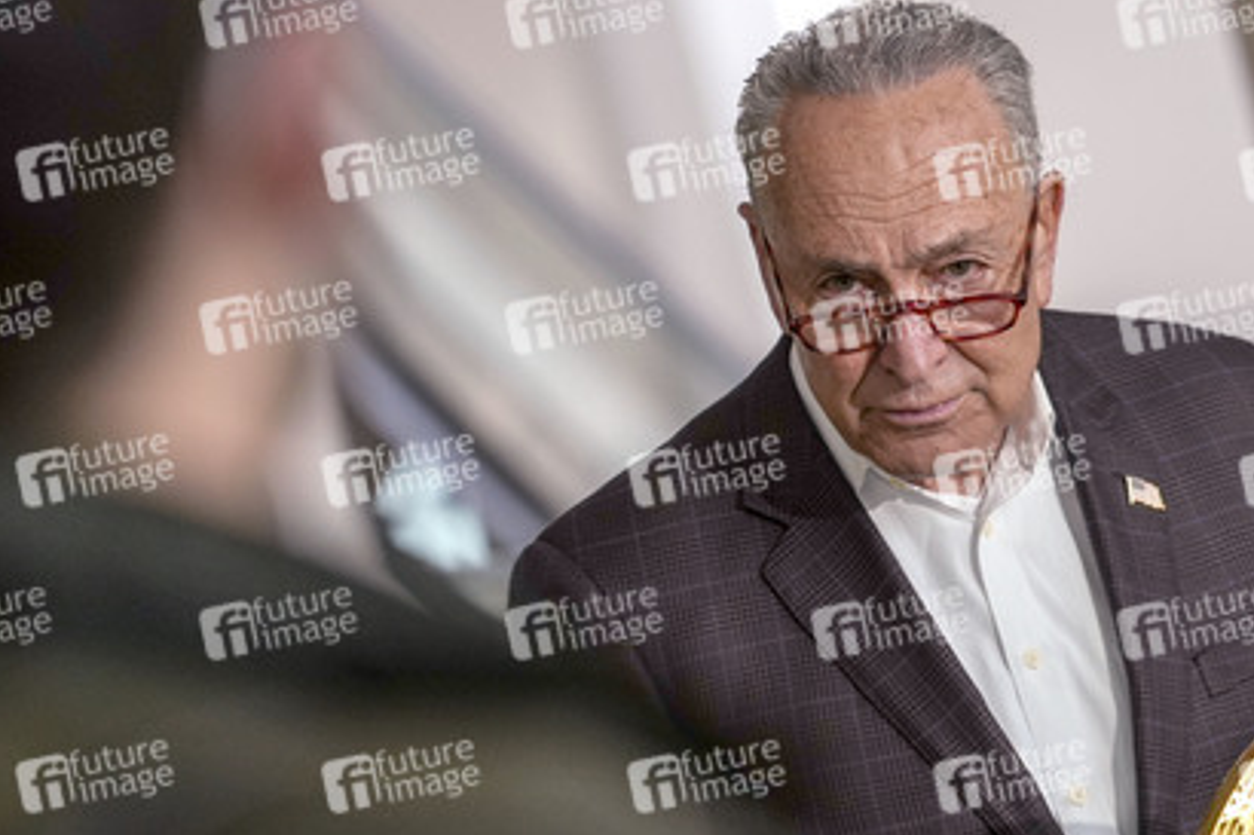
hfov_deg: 8.3
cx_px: 624
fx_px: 8635
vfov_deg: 5.5
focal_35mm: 248
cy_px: 395
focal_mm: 226
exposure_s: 1/320
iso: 2500
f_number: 5.6
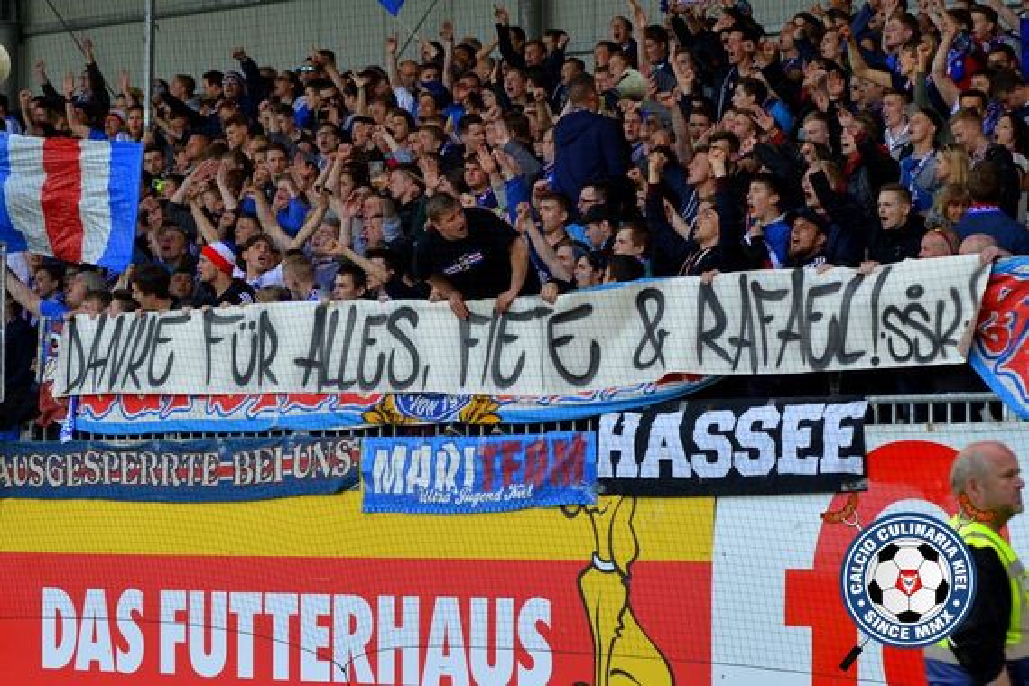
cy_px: 343
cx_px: 514
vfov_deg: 13.0
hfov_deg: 19.5
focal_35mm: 105
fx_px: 3001
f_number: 4
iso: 560
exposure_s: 1/1000
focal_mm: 70
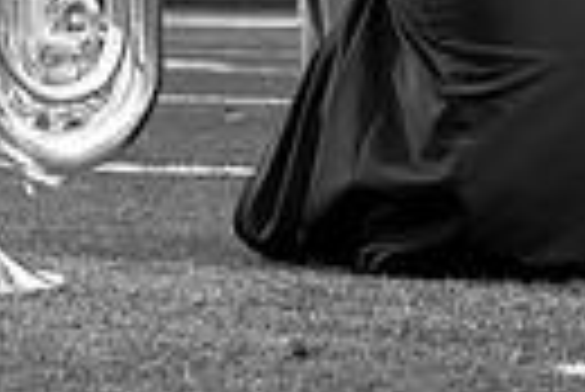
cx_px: 382
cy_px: -308
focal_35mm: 257
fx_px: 4181
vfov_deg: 5.3
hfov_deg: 8.0
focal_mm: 56
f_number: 4.5
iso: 50
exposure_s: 1/250
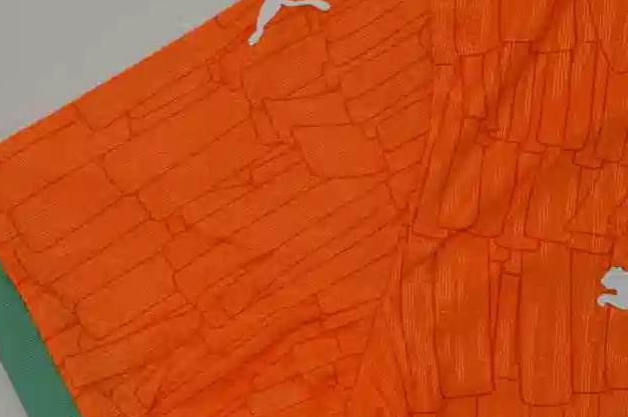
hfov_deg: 27.5
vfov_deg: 18.9
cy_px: 255
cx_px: 125
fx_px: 1254
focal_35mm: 72
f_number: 11
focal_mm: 25
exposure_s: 1/200
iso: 400
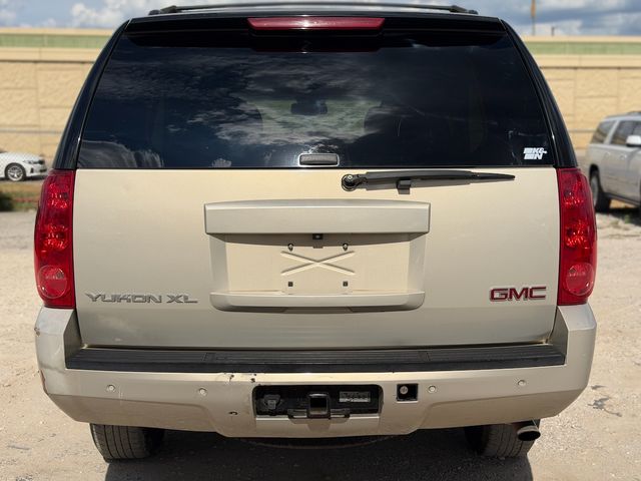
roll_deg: +1.5
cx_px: 320
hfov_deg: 39.7
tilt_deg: -8.1
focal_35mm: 48
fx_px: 889
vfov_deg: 30.3
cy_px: 240
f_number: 1.78
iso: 64
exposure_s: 1/11364
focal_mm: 6.76
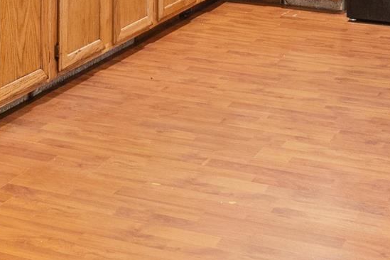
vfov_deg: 14.2
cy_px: -220
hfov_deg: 24.2
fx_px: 910
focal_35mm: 84
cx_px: 217
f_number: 8
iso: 400
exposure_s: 1.3
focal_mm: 10
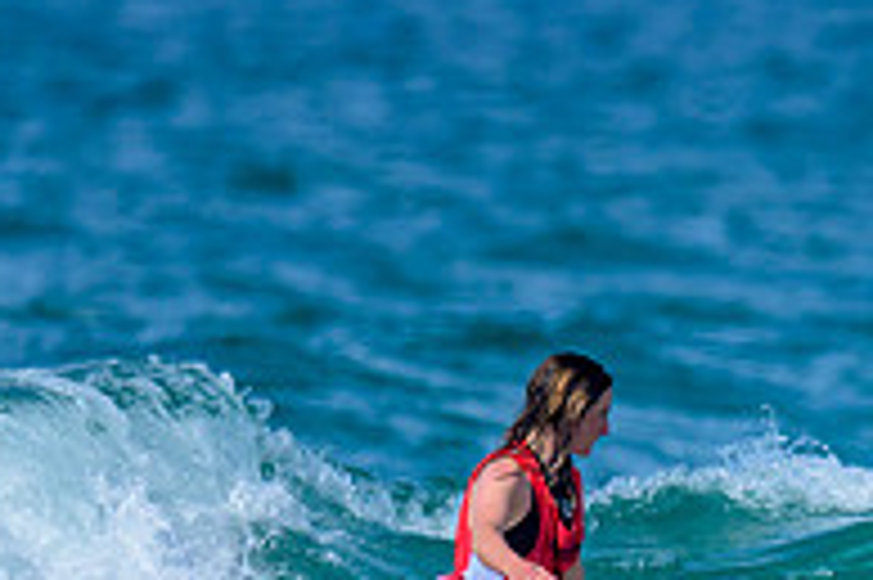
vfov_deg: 0.4
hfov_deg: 0.6
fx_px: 79762
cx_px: 706
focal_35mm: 3292
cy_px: 516
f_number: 6.3
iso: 200
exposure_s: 1/2000
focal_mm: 800
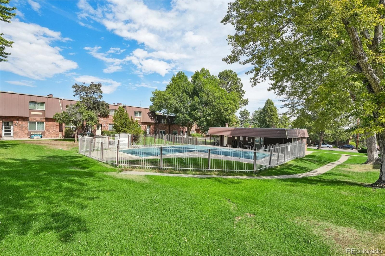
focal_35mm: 16
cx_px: 192
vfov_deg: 72.0
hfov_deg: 95.0
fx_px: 176
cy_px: 128
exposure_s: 1/1250
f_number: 8
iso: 800
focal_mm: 11
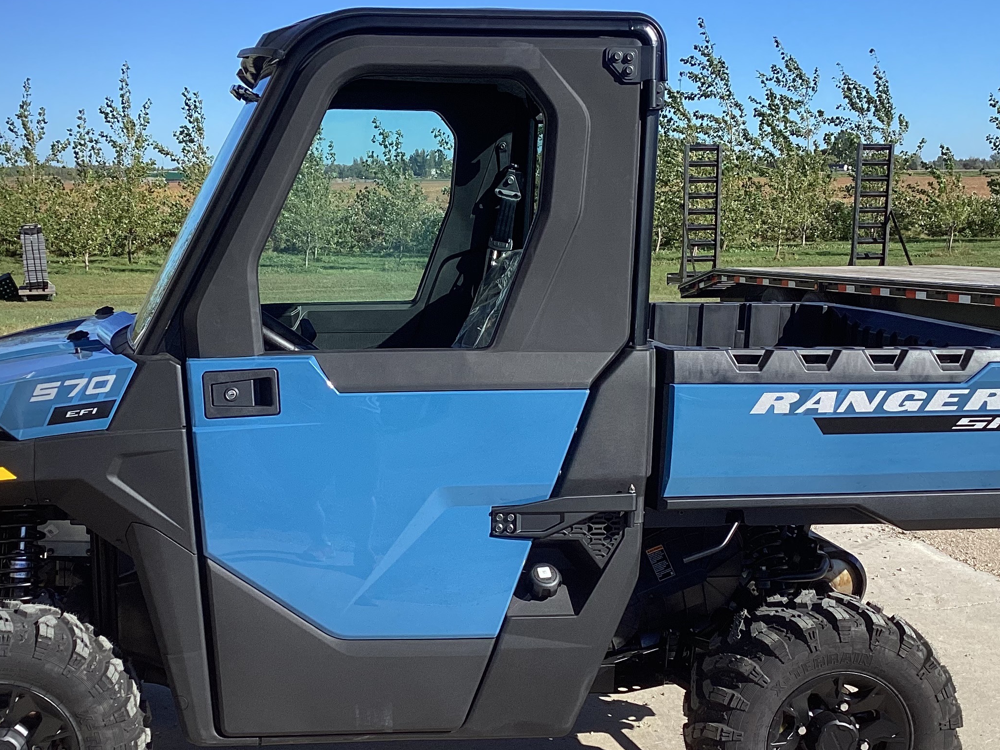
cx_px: 431
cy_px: 478
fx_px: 1416
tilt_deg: -13.7
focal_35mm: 49
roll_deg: +1.2
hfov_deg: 38.8
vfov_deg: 29.5
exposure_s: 1/1006
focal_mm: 3.3
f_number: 2.4
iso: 25
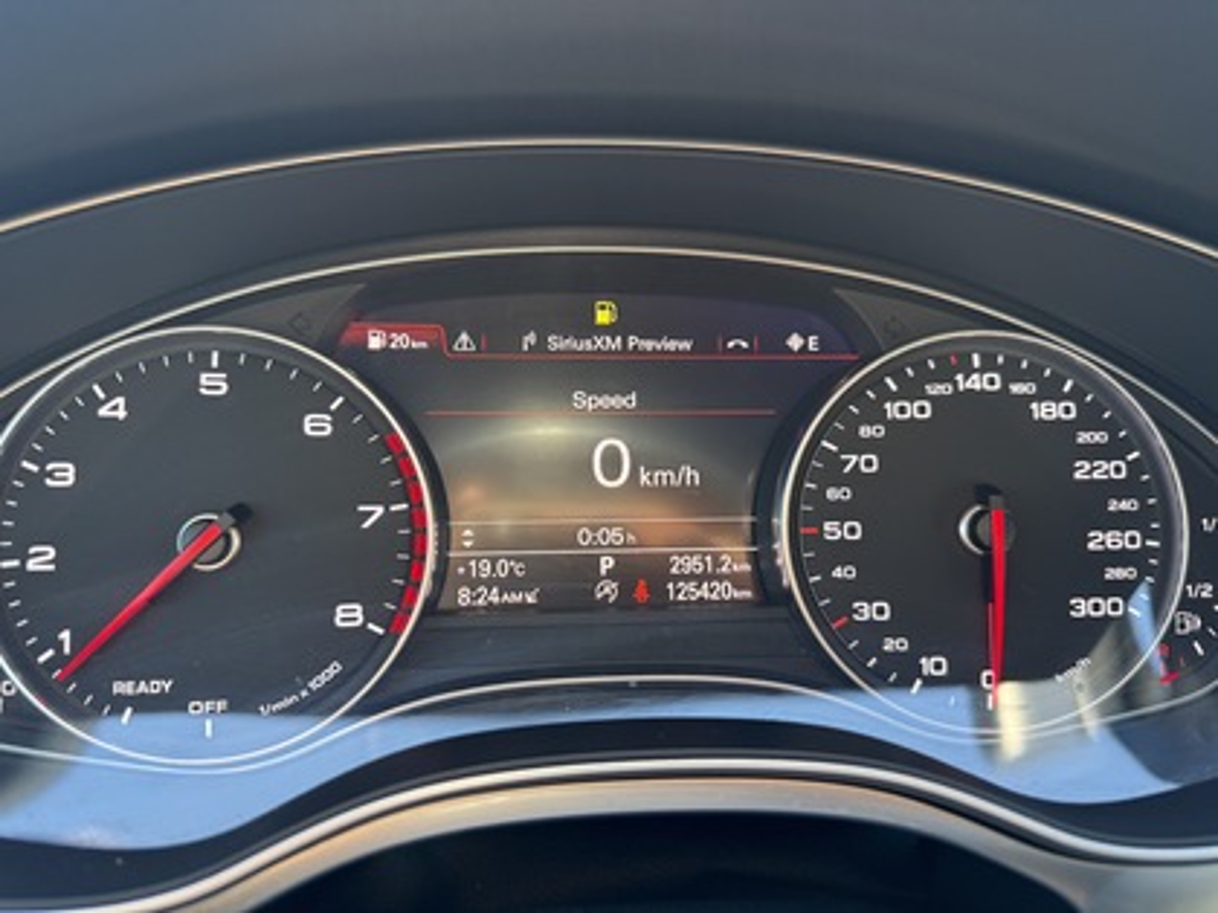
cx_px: 609
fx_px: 844
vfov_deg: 56.8
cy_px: 456
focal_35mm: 24
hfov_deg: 71.6
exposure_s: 1/83
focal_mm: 6.76
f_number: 1.78
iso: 160
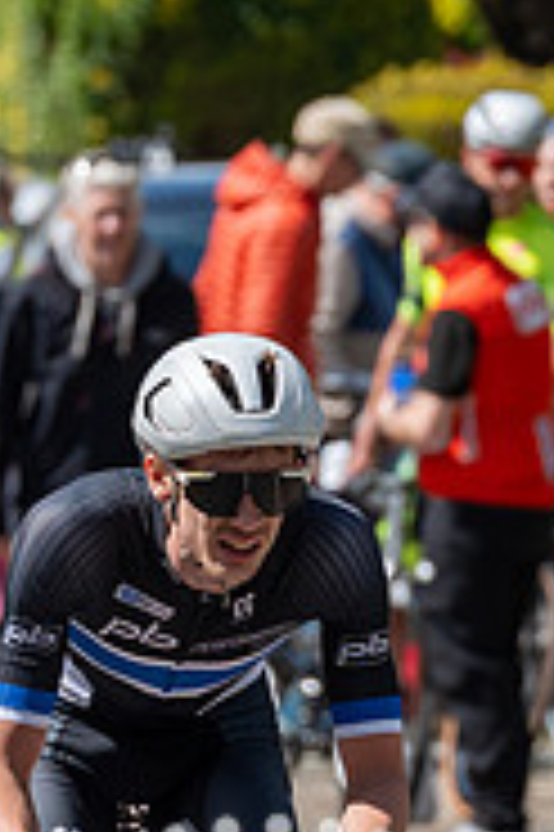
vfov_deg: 2.2
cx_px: 105
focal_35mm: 929
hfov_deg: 1.5
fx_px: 21483
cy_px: 761
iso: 250
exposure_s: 1/1000
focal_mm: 200
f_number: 5.6
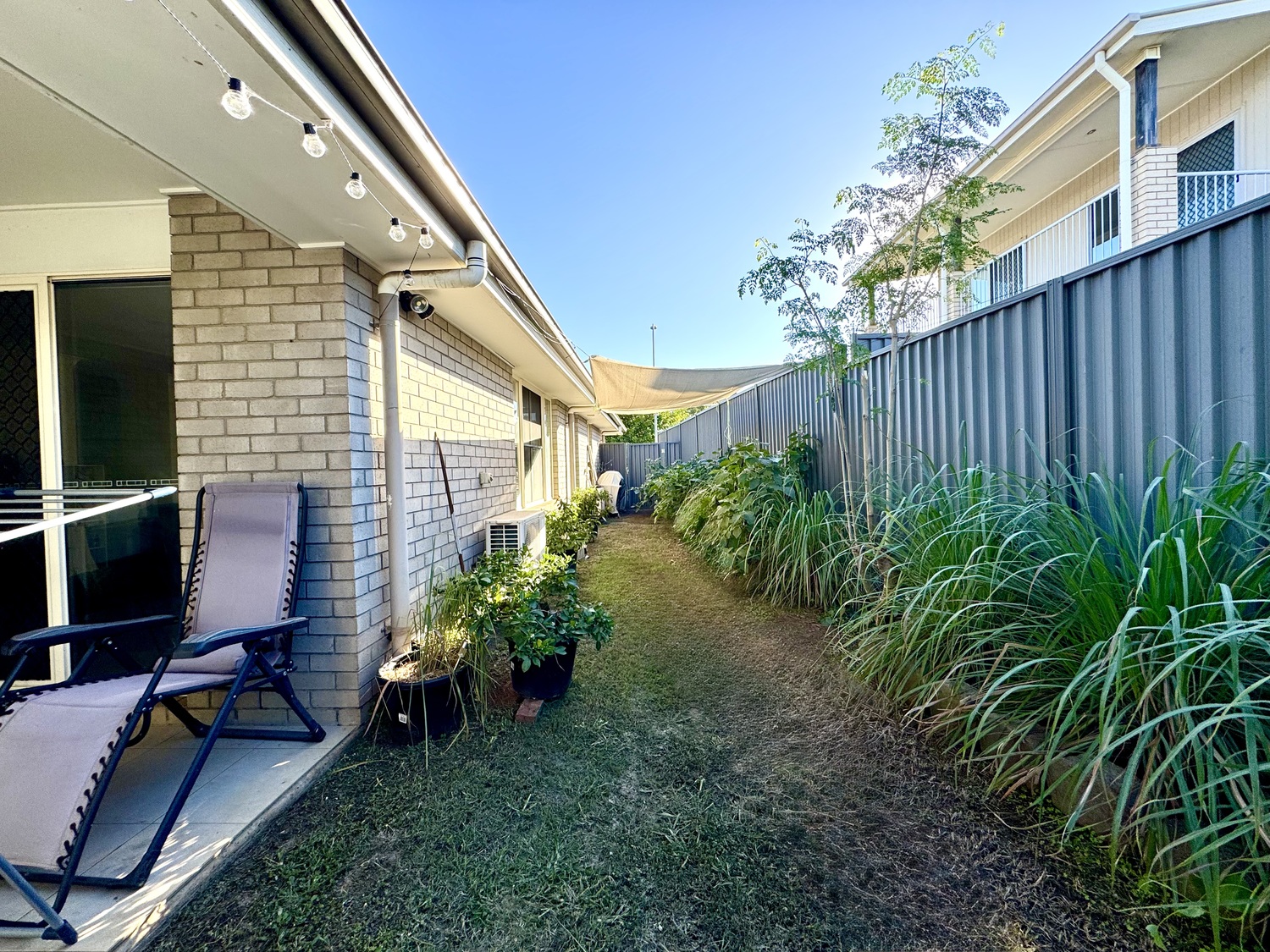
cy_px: 476
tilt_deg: -1.1
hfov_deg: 102.1
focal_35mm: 14
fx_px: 514
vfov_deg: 85.7
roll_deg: +2.7
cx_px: 635
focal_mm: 2.22
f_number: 2.2
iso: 40
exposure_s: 1/473
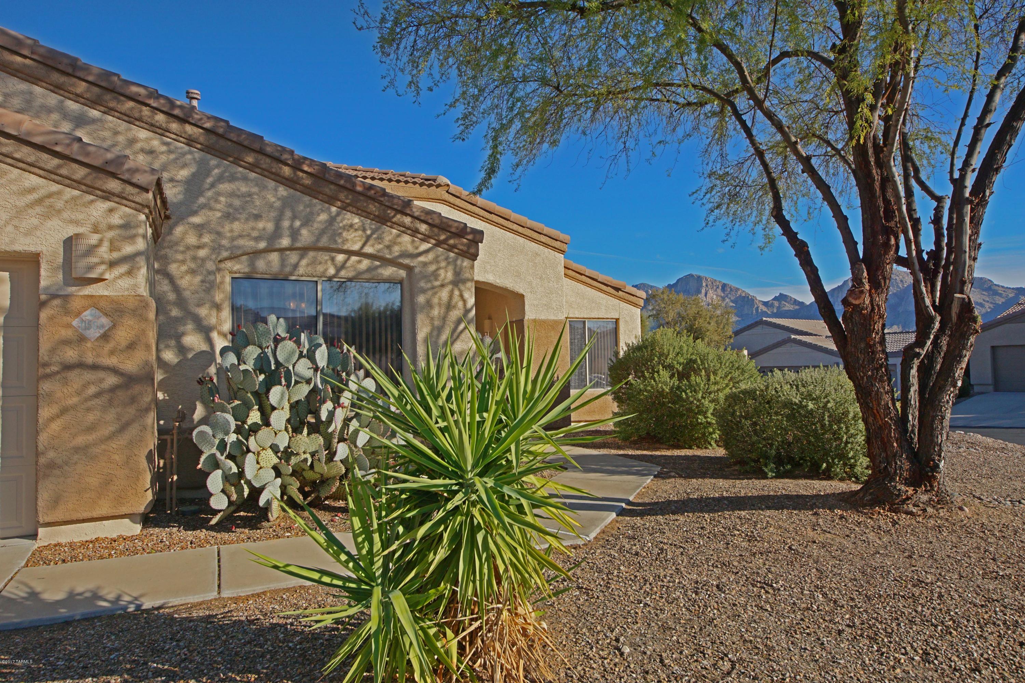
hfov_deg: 73.8
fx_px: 683
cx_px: 512
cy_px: 342
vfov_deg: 53.1
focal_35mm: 24
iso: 200
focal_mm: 16
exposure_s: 1/400
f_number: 9
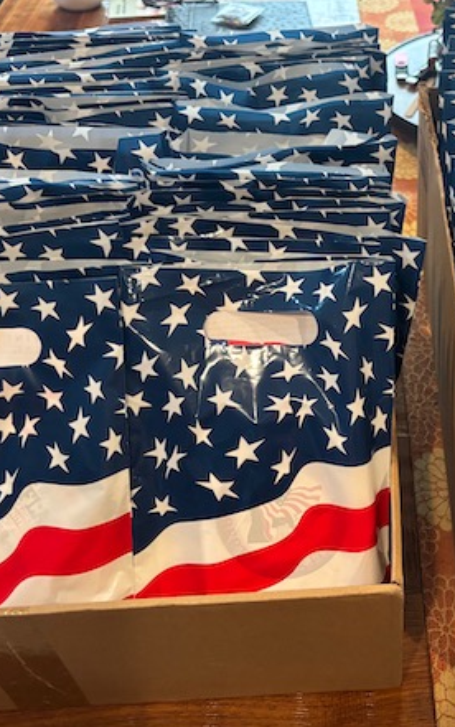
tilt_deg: -45.5
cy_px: 361
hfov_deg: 30.8
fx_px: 793
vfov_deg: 49.3
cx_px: 399
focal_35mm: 40
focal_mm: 5.96
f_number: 1.6
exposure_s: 1/40
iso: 400
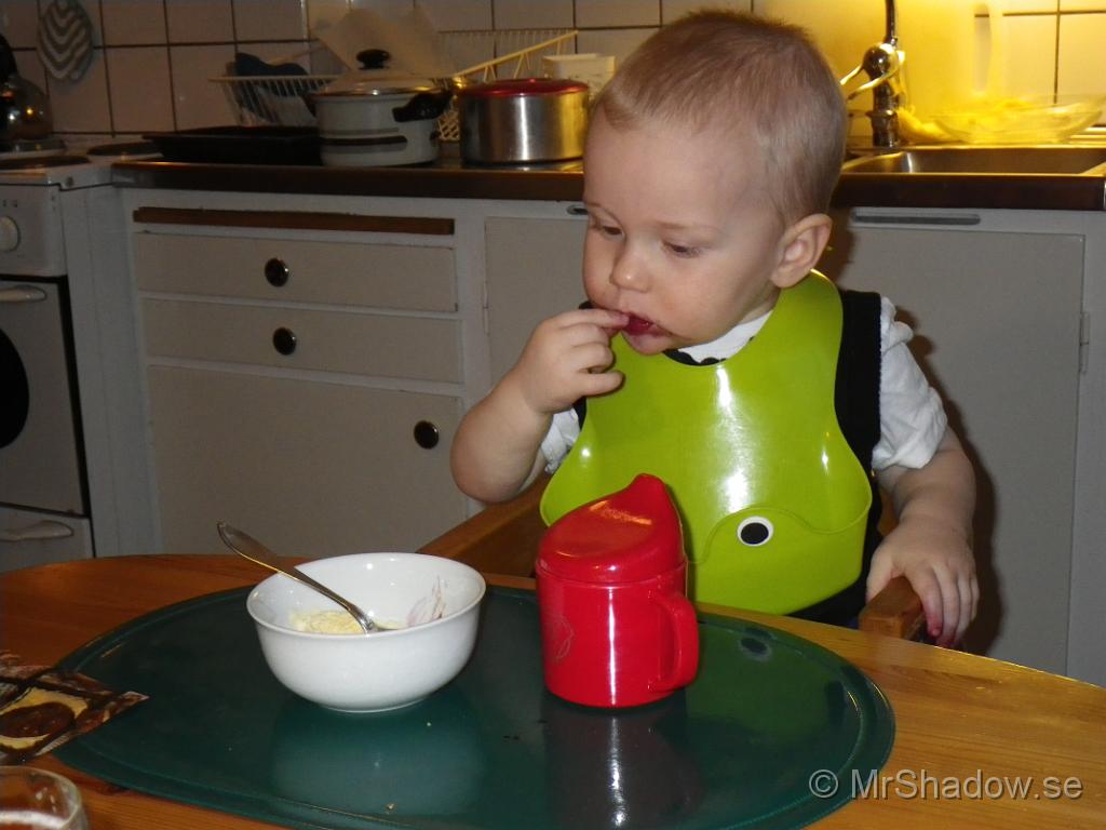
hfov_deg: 37.5
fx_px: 1629
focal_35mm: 51
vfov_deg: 28.6
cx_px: 553
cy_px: 415
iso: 400
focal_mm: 9.1
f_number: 4.4
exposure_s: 1/60
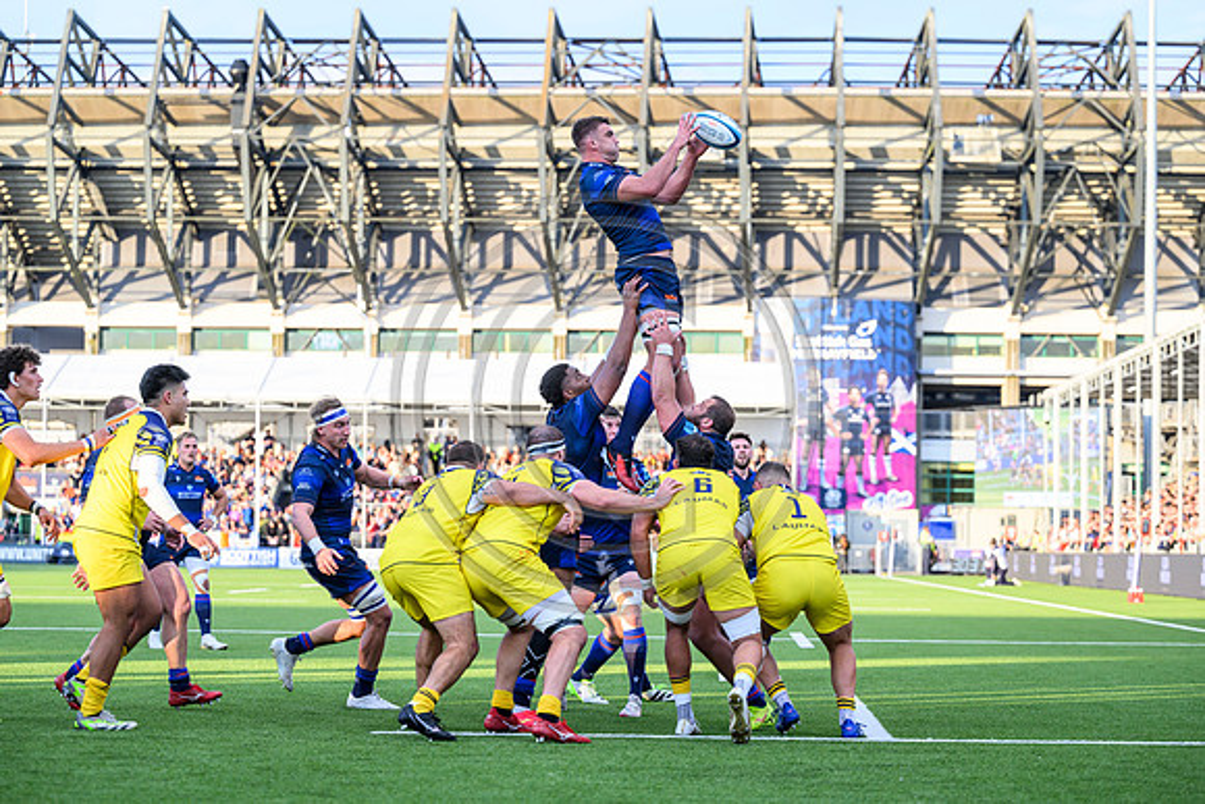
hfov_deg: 22.4
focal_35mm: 91
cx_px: 602
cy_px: 402
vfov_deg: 15.0
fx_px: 3047
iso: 800
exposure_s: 1/1600
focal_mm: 91
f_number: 3.2
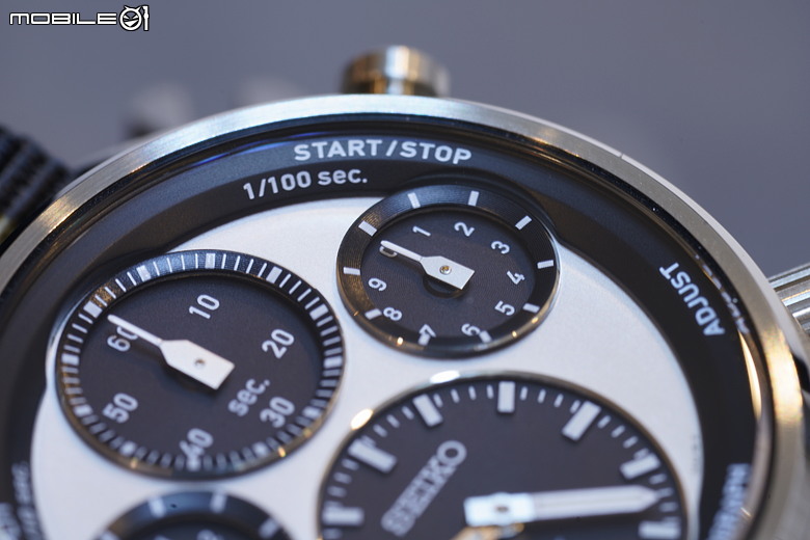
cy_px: 270
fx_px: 2025
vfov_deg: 15.2
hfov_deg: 22.6
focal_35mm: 90
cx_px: 405
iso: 100
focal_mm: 90
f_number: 8
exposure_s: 4
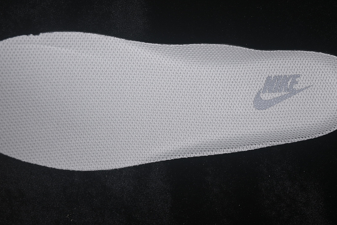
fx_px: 711
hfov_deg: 26.6
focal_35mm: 76
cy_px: 113
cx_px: 169
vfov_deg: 18.0
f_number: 7.1
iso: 160
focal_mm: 50
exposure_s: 1/80
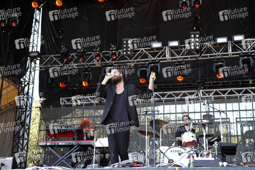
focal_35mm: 56
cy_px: 85
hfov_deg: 35.6
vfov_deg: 24.2
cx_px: 128
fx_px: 397
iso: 400
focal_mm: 56
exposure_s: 1/320
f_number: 2.8
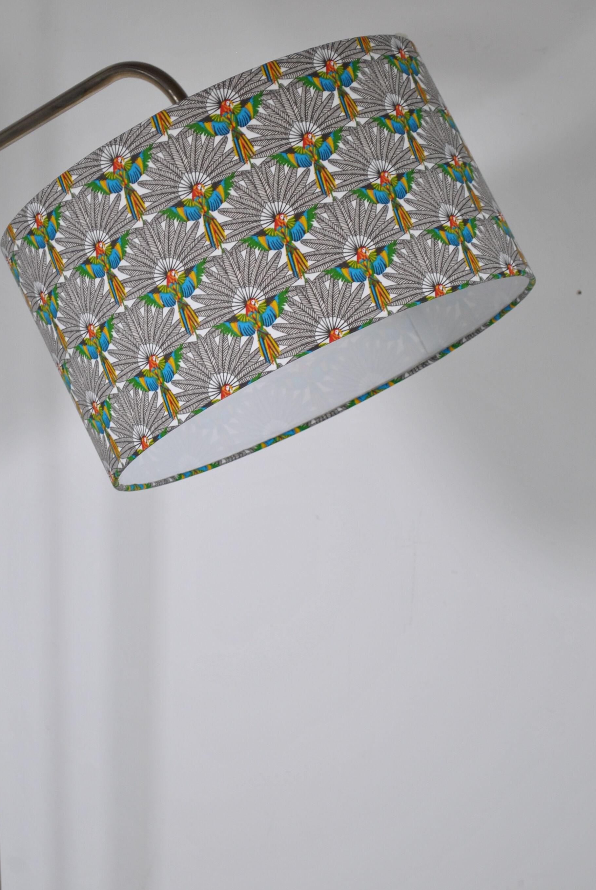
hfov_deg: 11.7
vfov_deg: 17.4
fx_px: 2914
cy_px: 377
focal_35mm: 118
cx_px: 249
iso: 200
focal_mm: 55
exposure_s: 1/50
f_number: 5.6
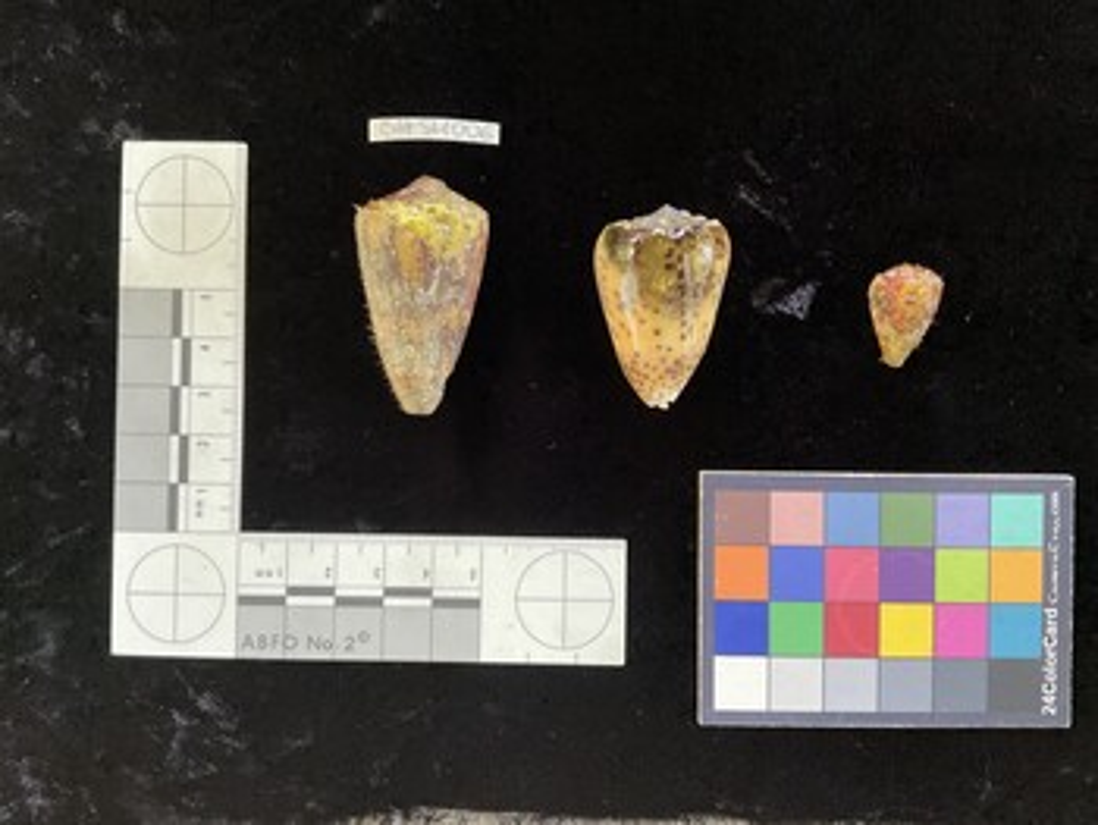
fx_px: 920
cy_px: 412
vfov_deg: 48.3
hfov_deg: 61.6
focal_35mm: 29
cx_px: 549
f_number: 1.8
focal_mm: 3
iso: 200
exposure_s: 1/50
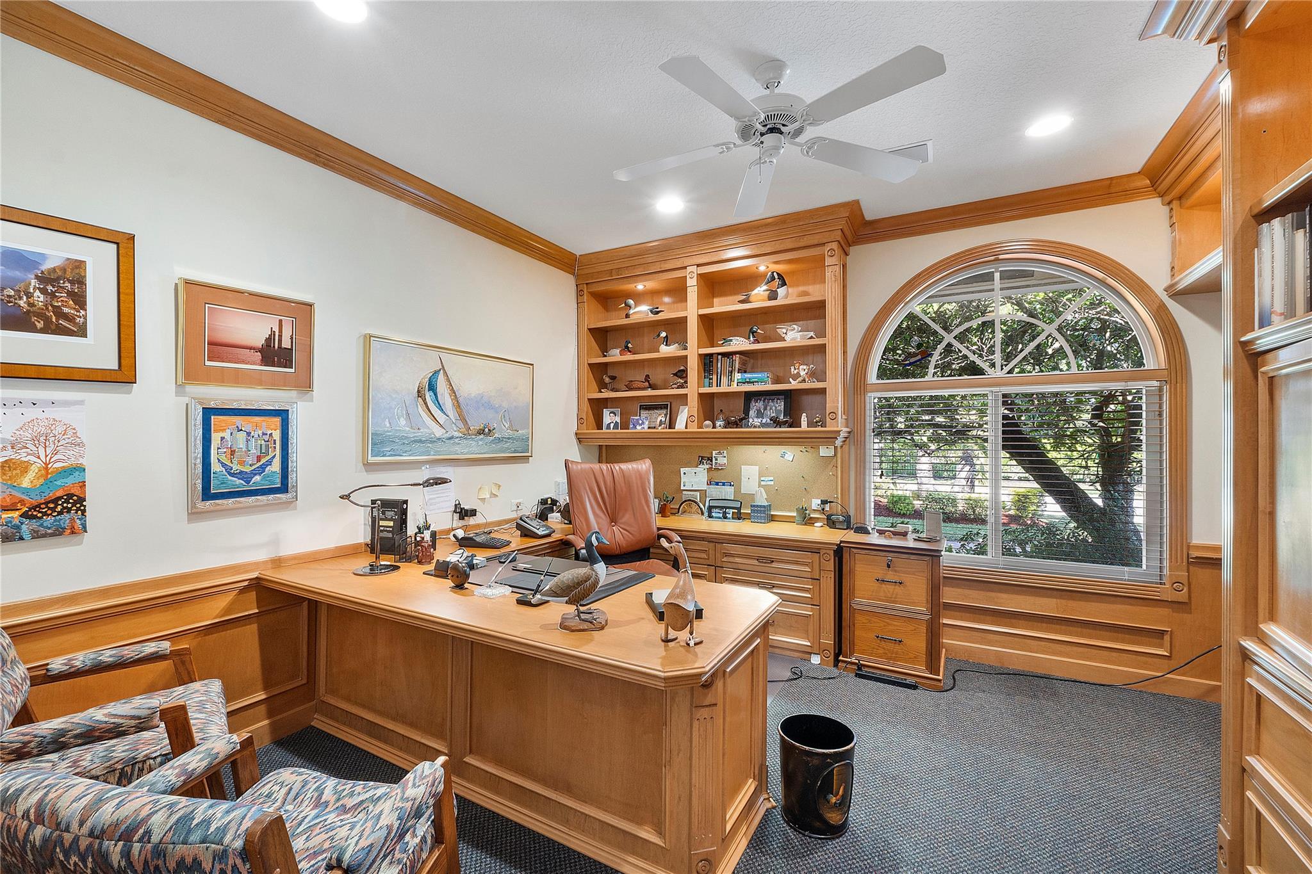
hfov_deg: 100.4
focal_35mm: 15
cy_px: 437
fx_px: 547
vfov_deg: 77.3
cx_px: 656
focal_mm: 10
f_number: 11
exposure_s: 1/1.67
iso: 160
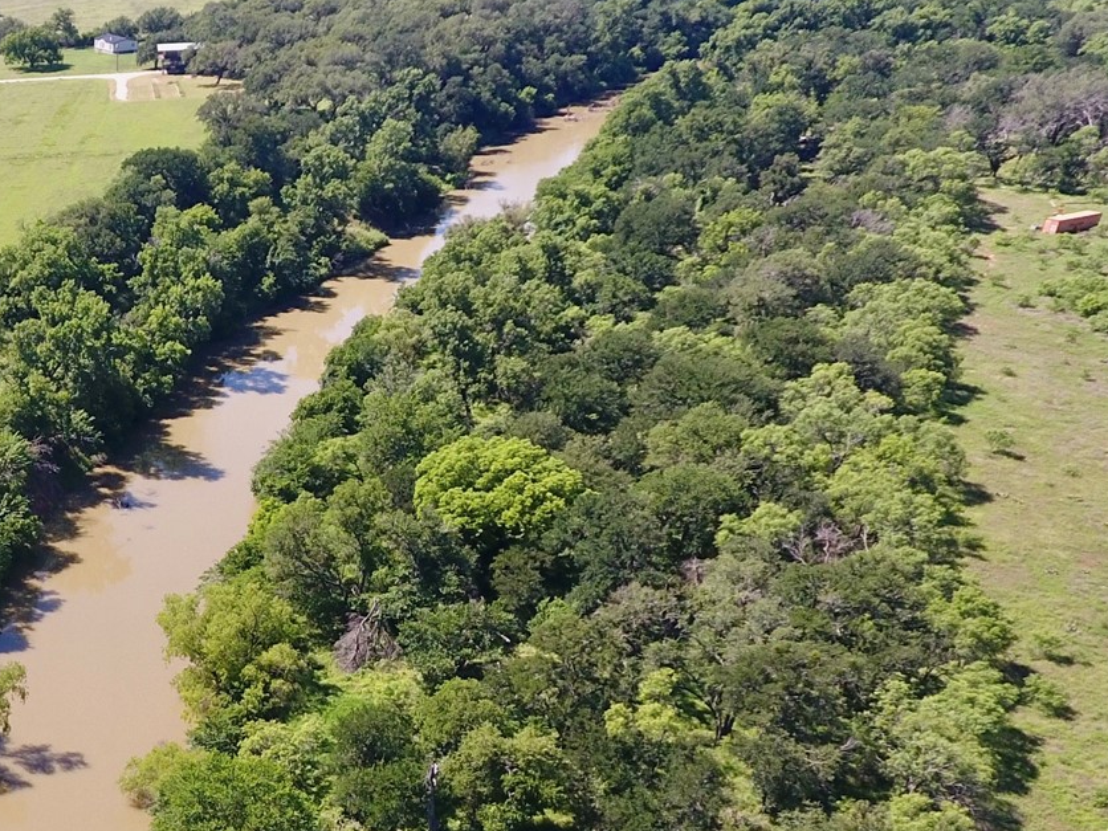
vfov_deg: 29.0
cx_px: -148
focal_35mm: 49
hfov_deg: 33.3
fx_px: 1568
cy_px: 673
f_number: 2.8
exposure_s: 1/490
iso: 100
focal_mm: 3.61
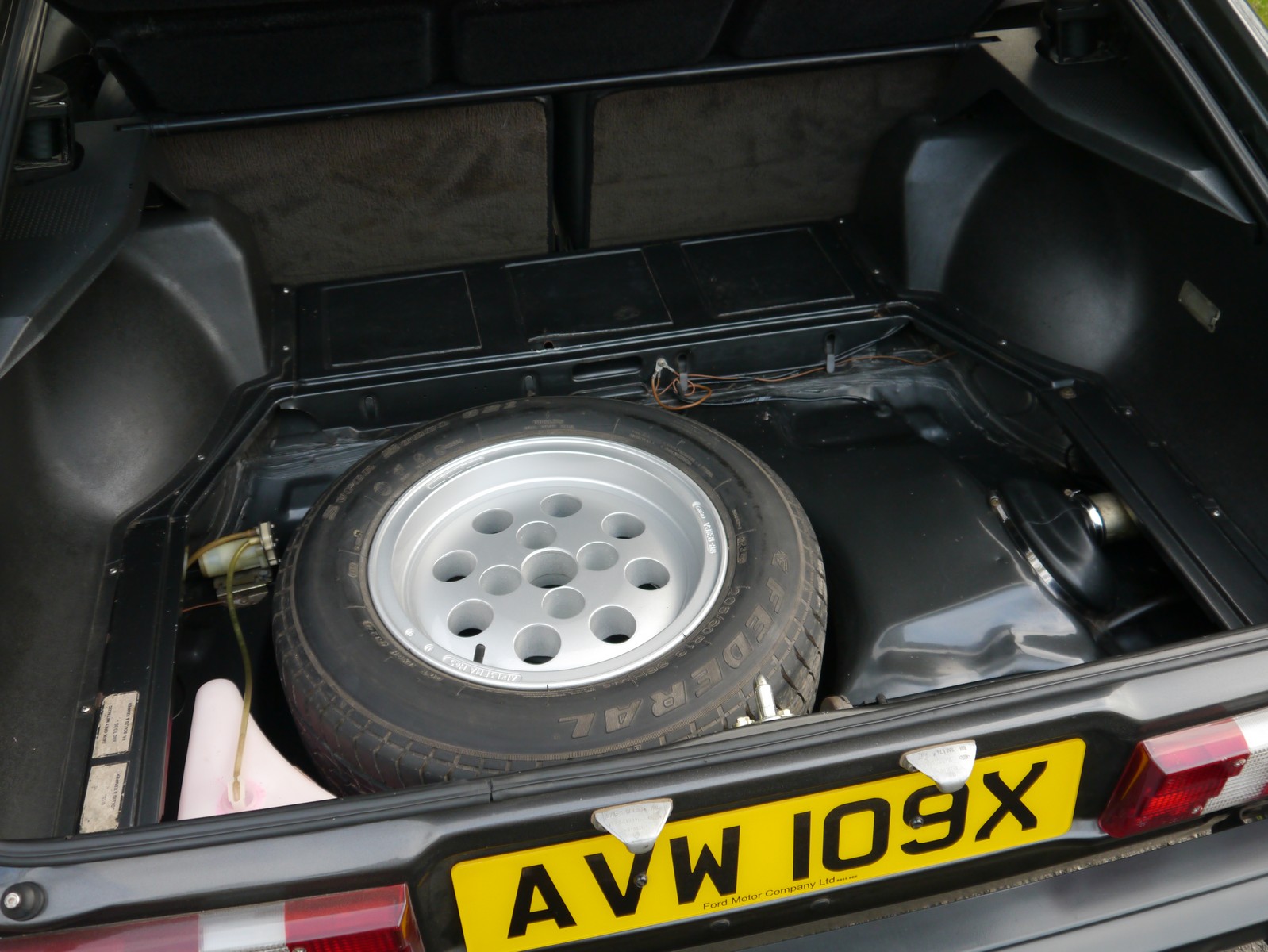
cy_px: 476
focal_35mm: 34
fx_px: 1246
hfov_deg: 53.9
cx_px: 634
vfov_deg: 41.8
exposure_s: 1/60
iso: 400
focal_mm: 17
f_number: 4
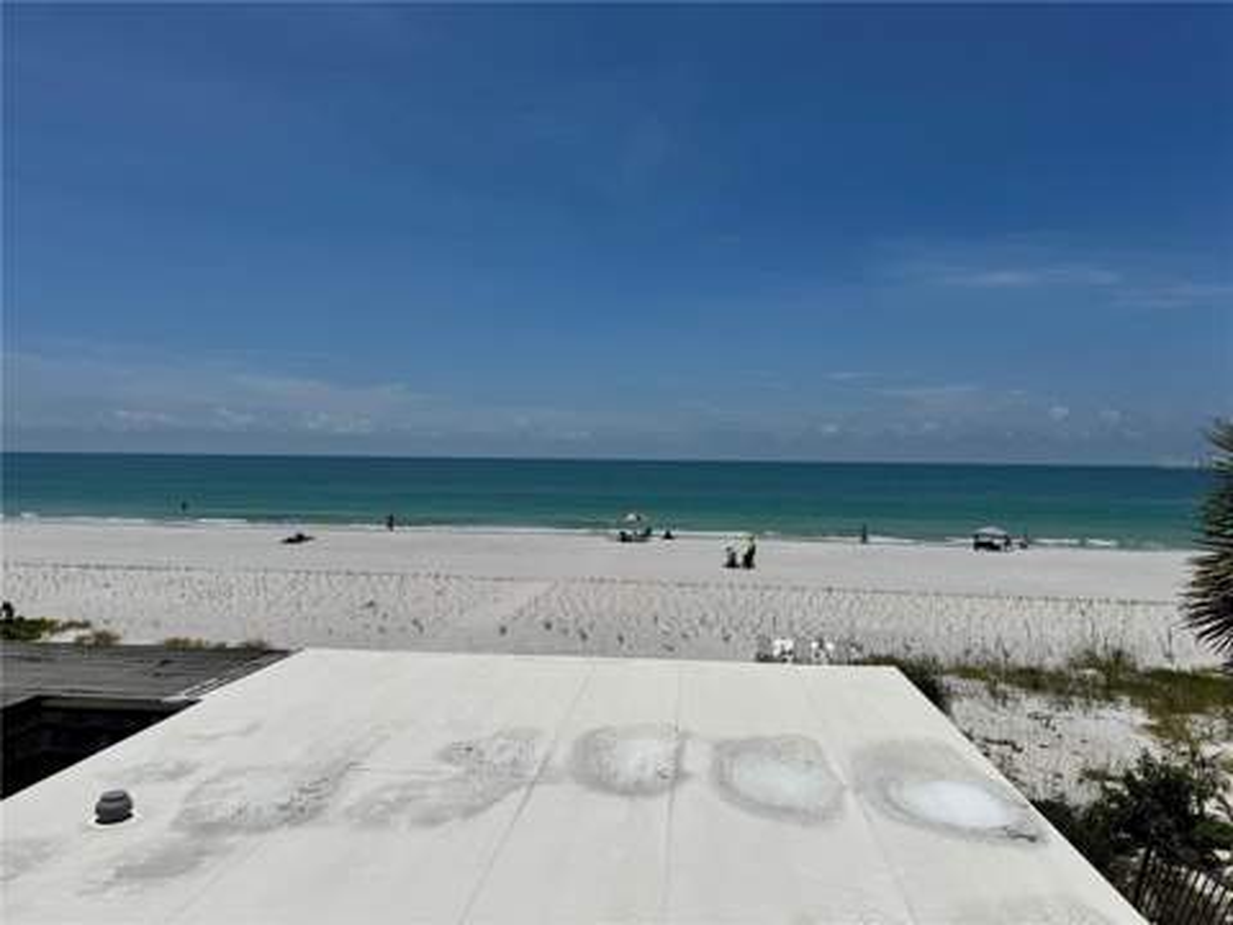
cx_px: 616
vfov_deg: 56.8
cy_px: 462
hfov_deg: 71.6
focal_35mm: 24
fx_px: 855
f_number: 1.78
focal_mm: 6.76
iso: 64
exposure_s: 1/15152
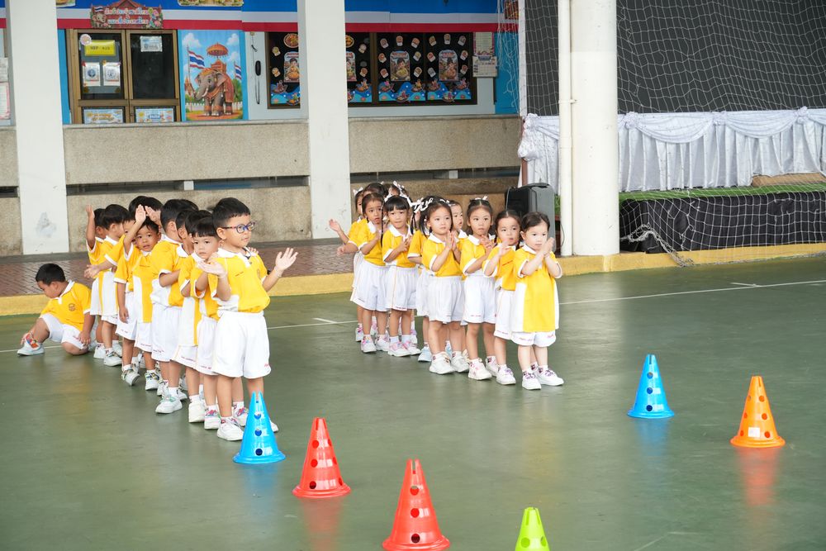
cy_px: 276
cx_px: 413
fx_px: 1514
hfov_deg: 30.5
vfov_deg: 20.6
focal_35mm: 66
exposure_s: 1/125
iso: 500
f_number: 5
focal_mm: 44
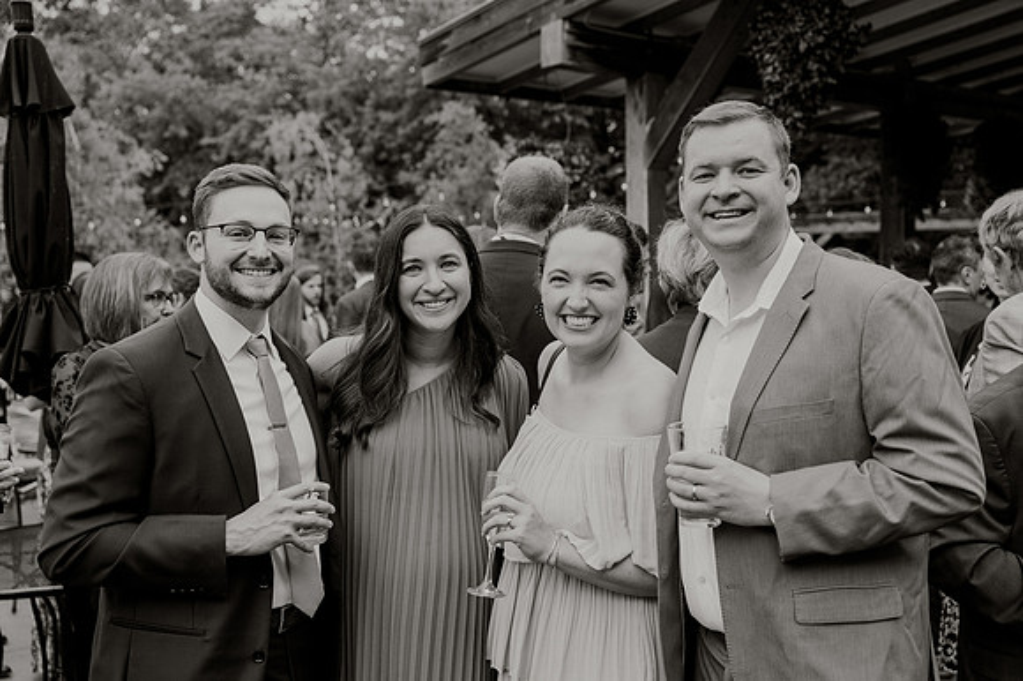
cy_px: 349
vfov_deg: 33.4
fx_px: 1136
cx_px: 524
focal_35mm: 40
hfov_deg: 48.5
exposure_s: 1/500
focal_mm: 39
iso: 200
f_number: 3.5
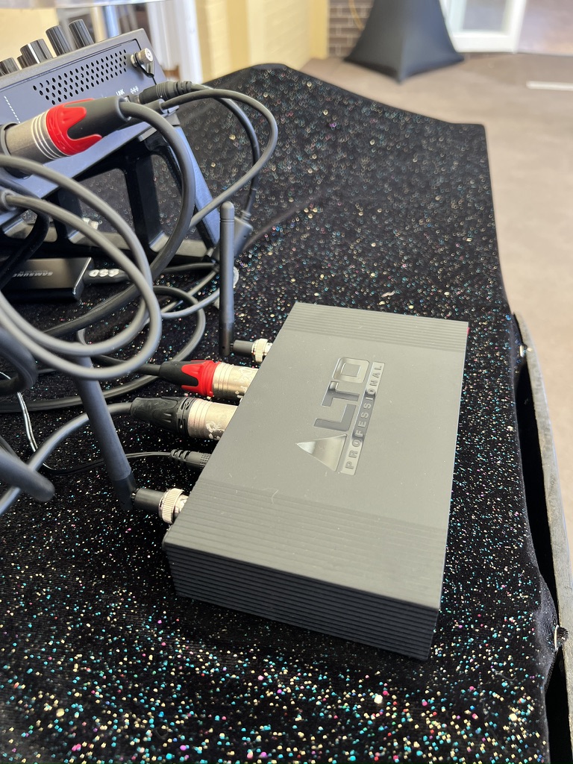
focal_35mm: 26
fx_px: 574
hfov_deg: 53.1
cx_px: 286
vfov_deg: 67.3
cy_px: 382
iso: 100
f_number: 1.5
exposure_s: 1/121
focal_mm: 5.7
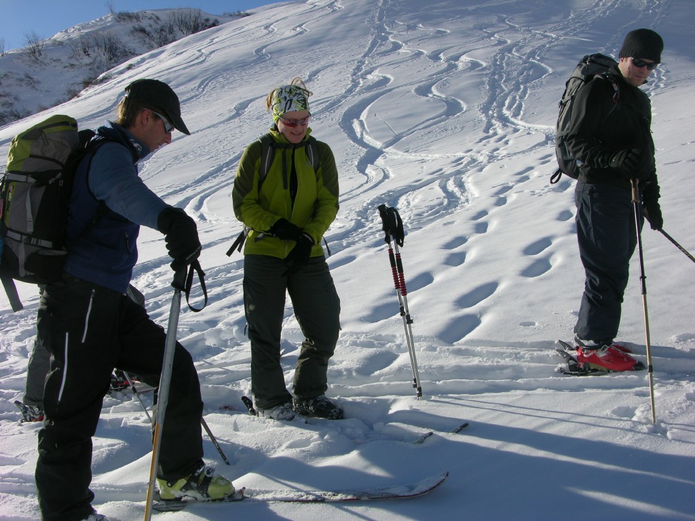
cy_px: 260
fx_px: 703
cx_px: 348
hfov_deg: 52.6
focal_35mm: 35
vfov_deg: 40.7
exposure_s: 1/320
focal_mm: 8.9
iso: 50
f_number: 7.1
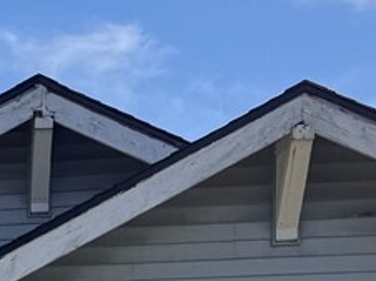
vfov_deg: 8.3
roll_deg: +0.7
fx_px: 1845
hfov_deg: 10.9
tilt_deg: +0.2
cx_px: -299
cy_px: 569
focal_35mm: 170
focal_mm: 6.76
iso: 80
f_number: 1.78
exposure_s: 1/3096
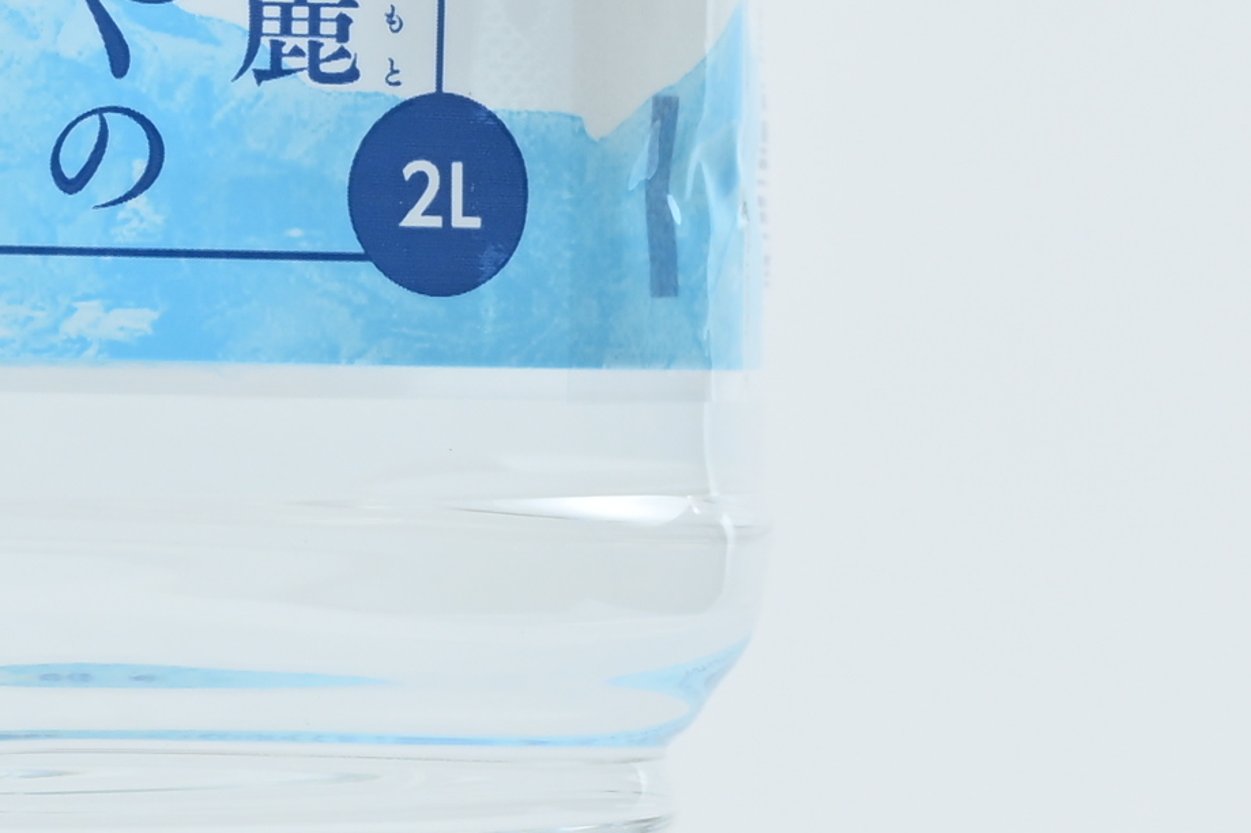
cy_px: 368
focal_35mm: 337
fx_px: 11706
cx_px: -146
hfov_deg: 6.1
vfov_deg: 4.1
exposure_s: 1/125
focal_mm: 50
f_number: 9
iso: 100
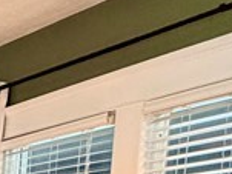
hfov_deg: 15.4
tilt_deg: -5.5
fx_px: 636
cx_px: -266
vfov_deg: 13.6
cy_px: 334
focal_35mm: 95
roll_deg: -1.8
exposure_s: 1/60
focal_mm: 2.22
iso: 400
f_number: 2.2
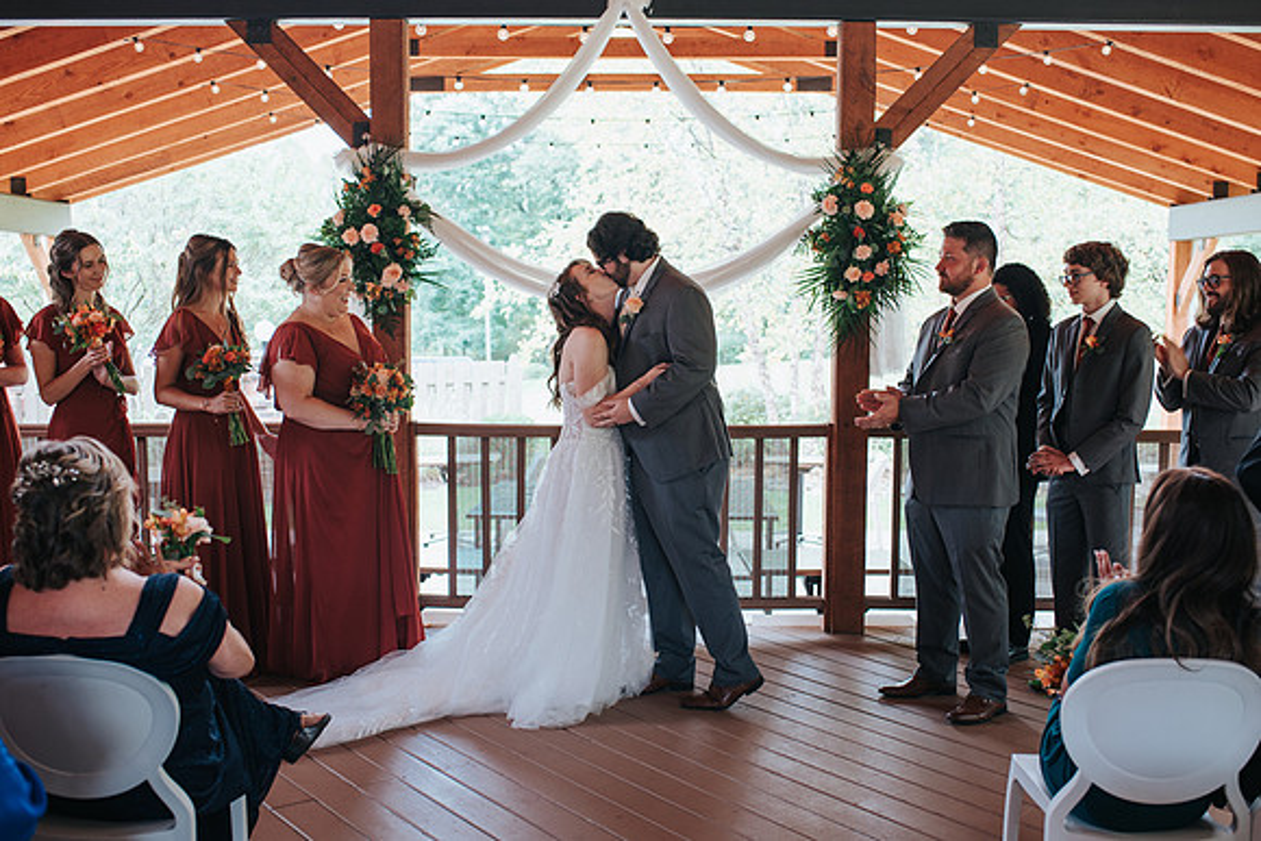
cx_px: 630
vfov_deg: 32.9
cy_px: 460
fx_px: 1423
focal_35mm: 41
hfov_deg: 47.8
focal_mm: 35
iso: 220
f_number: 3.2
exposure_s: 1/125
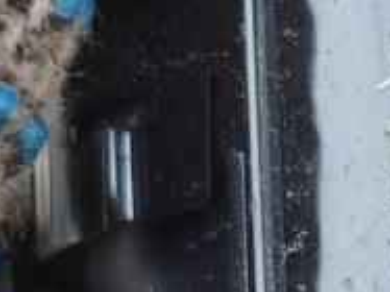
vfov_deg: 5.9
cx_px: 551
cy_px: 498
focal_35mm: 247
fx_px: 2781
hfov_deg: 7.9
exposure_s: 1/50
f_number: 1.7
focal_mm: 5.31
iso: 80
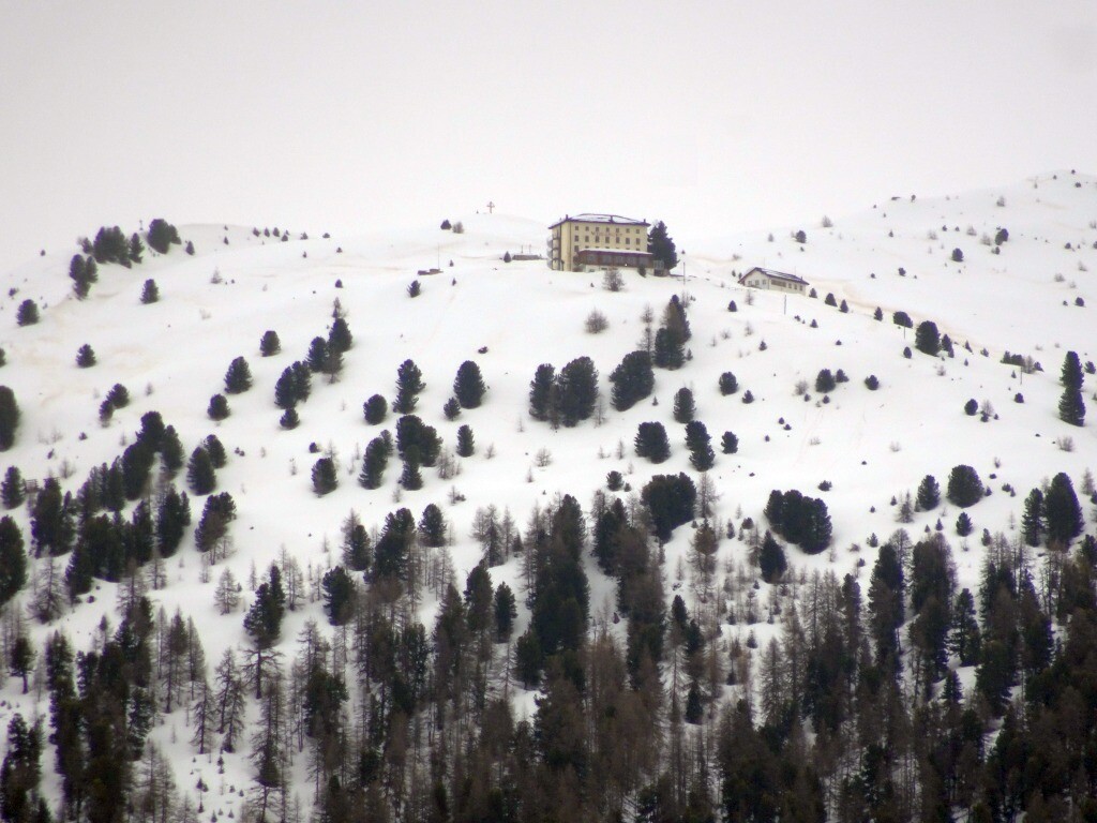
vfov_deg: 2.1
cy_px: 412
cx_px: 548
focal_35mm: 720
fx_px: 22817
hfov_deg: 2.8
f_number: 6.4
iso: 80
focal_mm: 123
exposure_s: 1/500
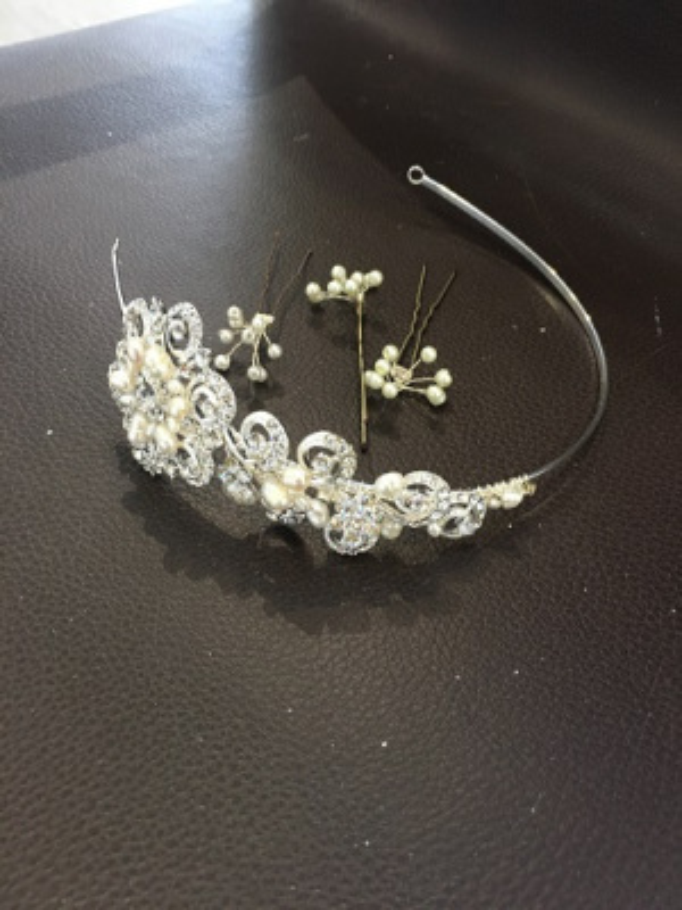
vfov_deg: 61.7
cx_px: 341
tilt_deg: -50.9
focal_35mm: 29
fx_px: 762
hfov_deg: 48.2
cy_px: 455
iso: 160
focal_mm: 4.15
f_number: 2.2
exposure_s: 1/33
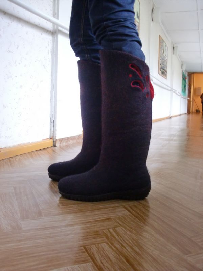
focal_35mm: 36
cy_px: 136
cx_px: 102
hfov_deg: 39.7
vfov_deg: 51.4
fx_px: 281
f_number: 2.8
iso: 400
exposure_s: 1/60
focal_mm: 6.3
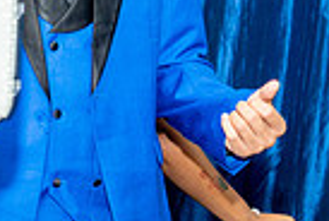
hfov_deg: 12.1
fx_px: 1539
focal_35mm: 168
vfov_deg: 8.1
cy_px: 260
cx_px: -1
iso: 320
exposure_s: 1/125
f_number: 3.5
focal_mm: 28
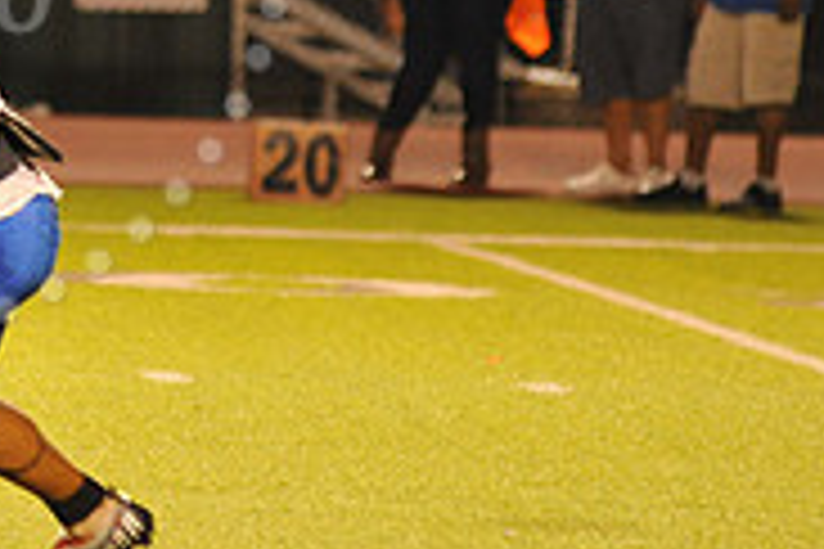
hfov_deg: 3.3
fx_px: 14465
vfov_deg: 2.2
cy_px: -90
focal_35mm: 632
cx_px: -135
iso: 3200
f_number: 5
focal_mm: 200
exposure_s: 1/160
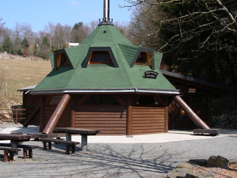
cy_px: 89
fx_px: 397
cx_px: 118
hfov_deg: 33.2
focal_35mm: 58
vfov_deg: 25.2
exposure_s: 1/493
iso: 50
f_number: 4
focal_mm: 9.7
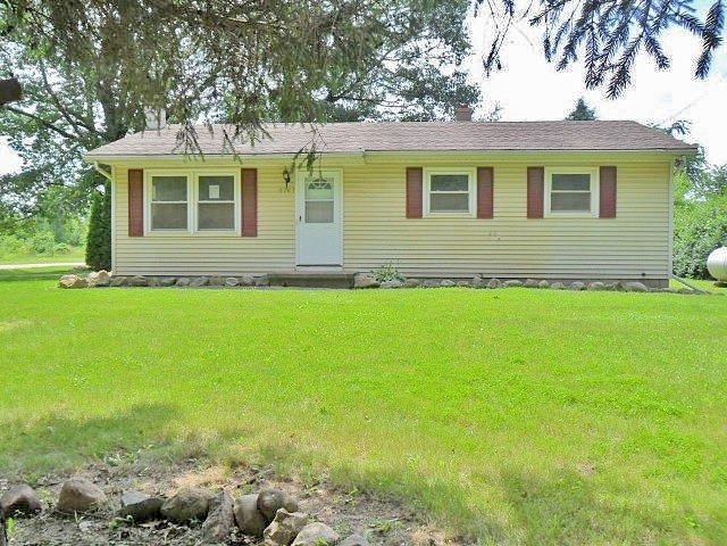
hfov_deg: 56.8
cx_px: 364
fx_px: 672
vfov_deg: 44.2
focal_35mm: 32
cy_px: 273
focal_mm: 5.7
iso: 100
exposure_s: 1/500
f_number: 3.7
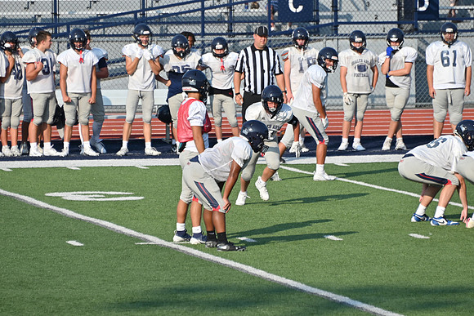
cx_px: 237
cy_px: 158
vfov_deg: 3.1
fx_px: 5926
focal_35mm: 450
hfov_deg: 4.6
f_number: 5.6
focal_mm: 300
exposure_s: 1/640
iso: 100
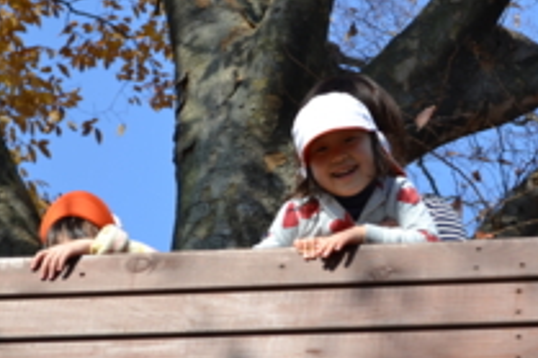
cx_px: 340
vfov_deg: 8.7
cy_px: 207
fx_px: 2359
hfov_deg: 13.0
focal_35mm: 158
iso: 100
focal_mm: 55
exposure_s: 1/160
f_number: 6.3
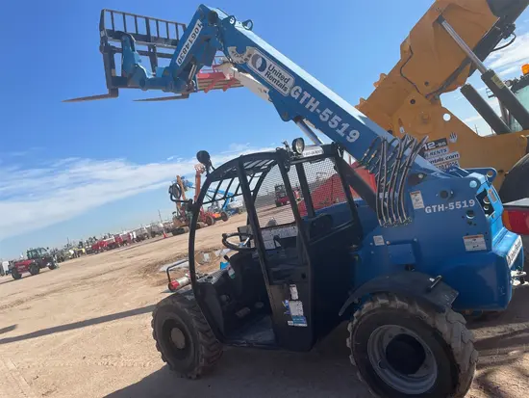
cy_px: 199
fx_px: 398
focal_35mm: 26
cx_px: 264
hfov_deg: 67.3
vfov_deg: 53.1
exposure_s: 1/3401
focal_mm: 4.2
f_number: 1.6
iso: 32
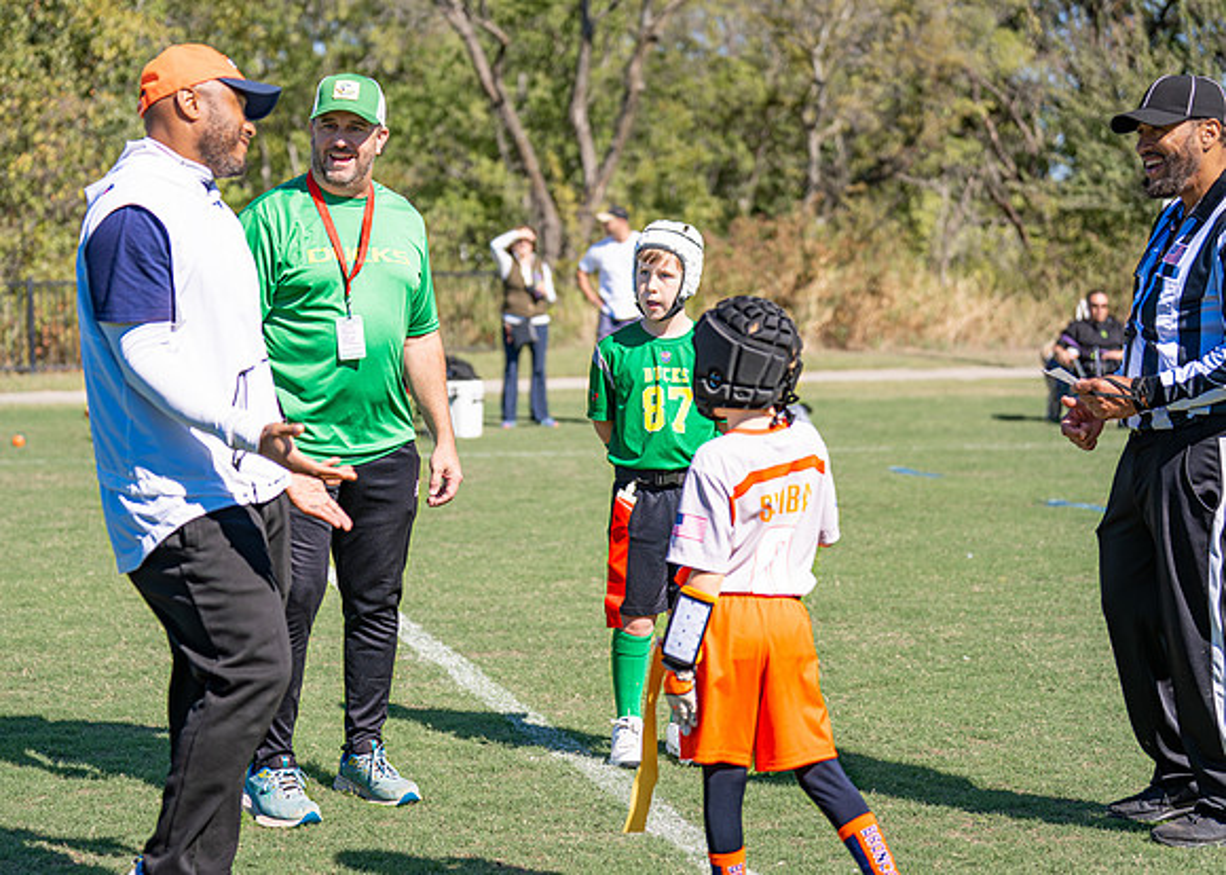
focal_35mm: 79
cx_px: 524
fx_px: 2736
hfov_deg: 25.2
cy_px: 443
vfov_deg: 18.2
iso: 160
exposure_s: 1/2500
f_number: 2.8
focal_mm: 70
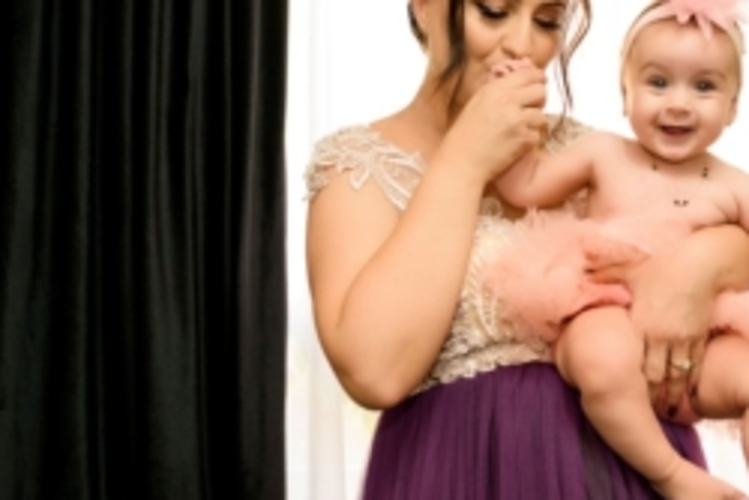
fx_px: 1457
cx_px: 515
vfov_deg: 19.5
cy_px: 219
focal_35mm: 70
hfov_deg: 28.6
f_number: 2.8
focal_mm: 35
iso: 1600
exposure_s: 1/200
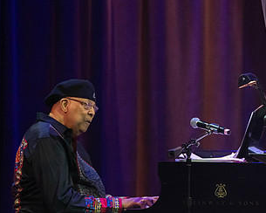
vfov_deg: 2.5
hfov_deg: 3.1
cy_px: 130
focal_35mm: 620
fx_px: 4881
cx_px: 293
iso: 3200
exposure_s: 1/320
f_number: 5.6
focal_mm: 294
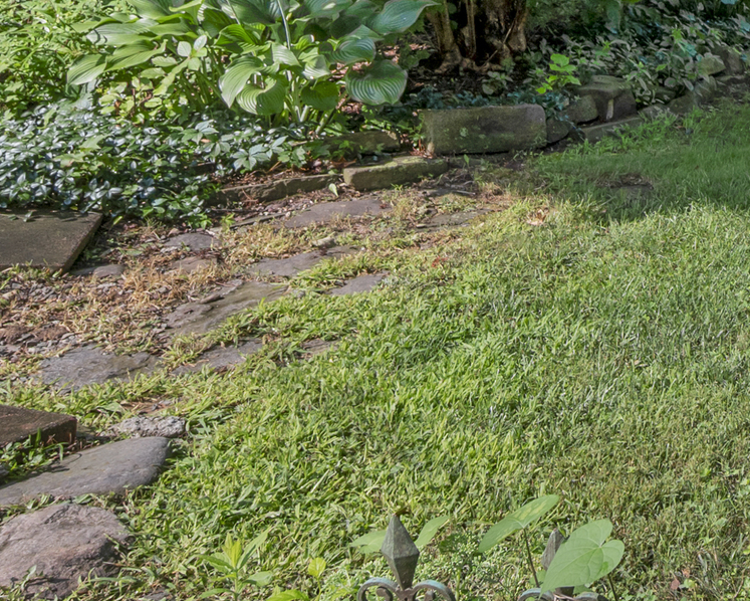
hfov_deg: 24.3
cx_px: 1211
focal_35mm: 54
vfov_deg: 24.3
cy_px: -197
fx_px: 1199
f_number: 7.1
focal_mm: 14
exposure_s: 1/500
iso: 320
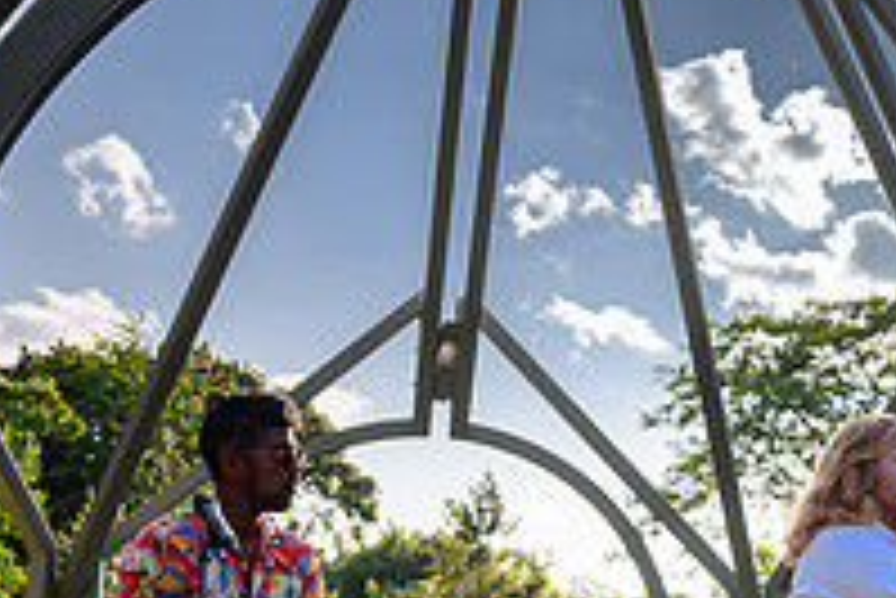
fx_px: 1743
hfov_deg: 26.1
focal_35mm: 70
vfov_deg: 19.2
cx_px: 1040
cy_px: 510
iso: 64
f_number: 3.5
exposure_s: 1/250
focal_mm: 24
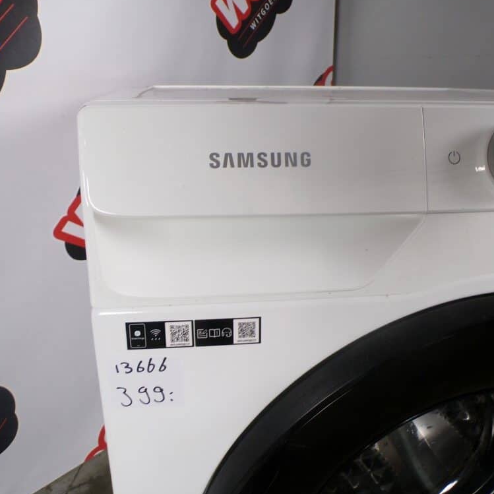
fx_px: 468
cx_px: 248
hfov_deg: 55.6
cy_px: 233
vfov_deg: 55.6
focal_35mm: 29
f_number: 3
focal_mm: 4.3
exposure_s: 1/25
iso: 200
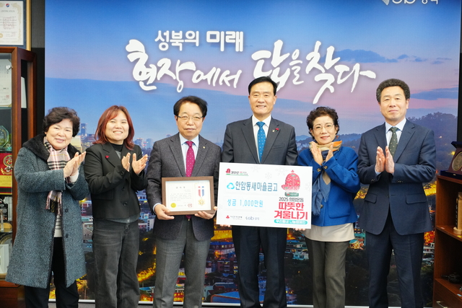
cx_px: 231
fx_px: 578
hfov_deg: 43.6
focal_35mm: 45
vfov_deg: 29.9
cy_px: 154
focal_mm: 45
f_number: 5
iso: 2500
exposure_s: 1/160
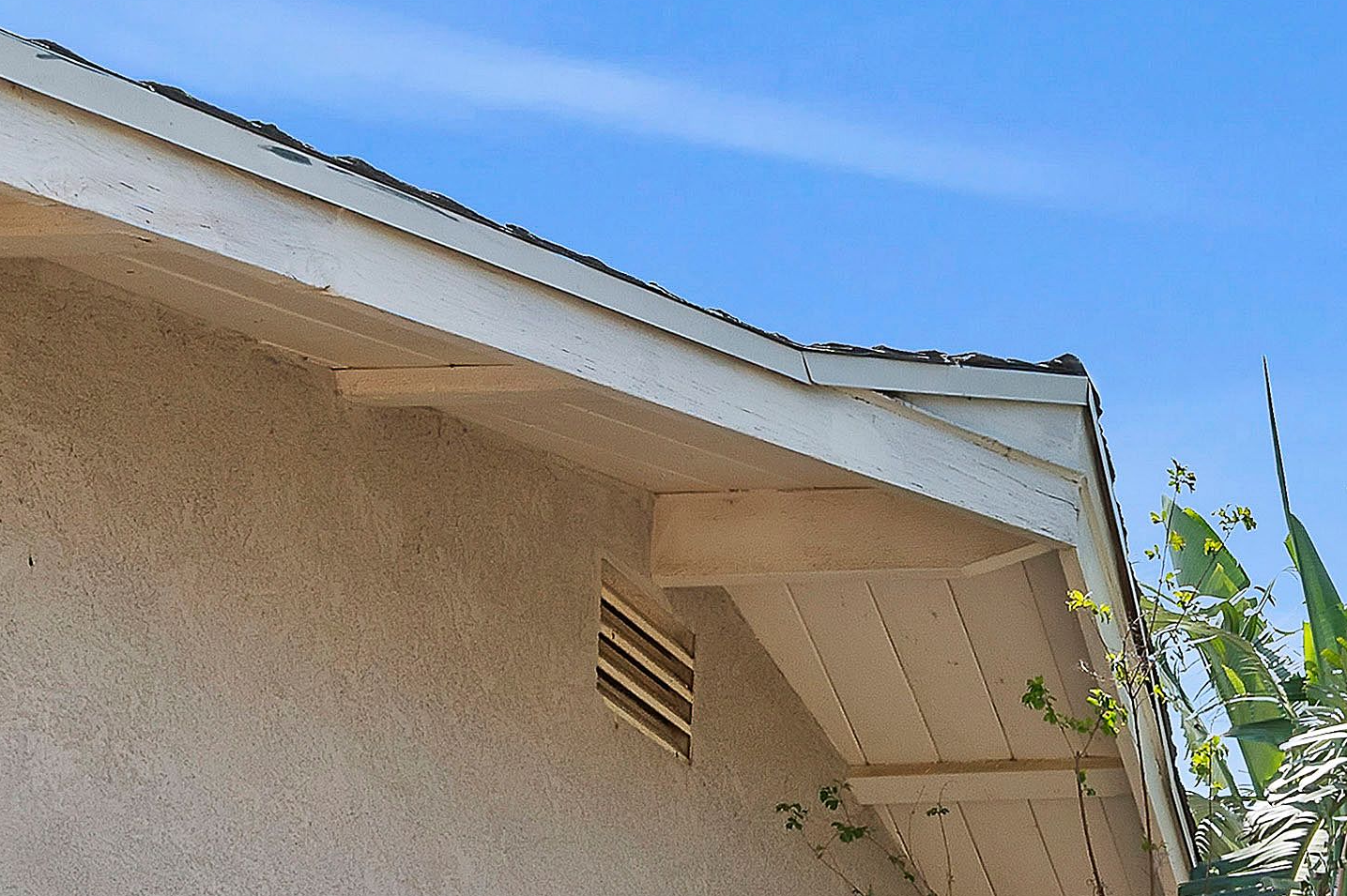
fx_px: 2206
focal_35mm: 59
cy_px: 1799
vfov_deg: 16.9
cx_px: 2085
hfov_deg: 24.9
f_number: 10
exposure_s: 1/400
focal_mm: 14
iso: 500
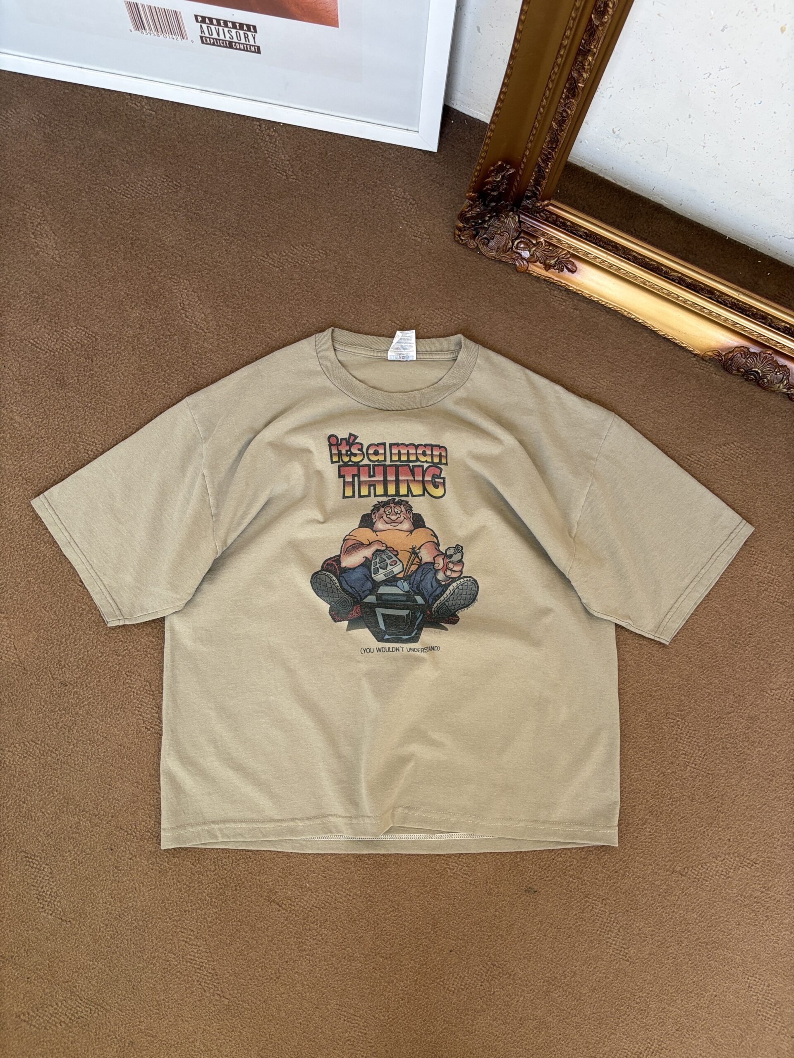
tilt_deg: -83.3
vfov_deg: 67.3
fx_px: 795
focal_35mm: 26
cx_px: 397
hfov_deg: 53.1
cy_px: 529
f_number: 1.6
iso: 125
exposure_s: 1/86
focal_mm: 5.96
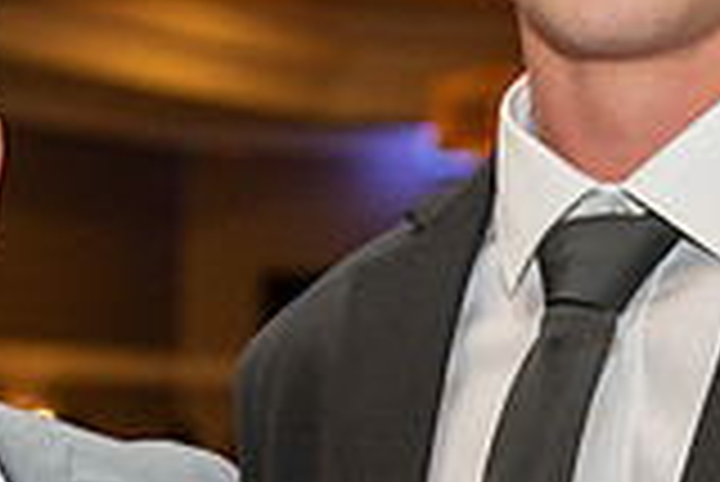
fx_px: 3984
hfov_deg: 10.3
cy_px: 236
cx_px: 554
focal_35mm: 199
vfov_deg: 6.9
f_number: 4
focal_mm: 55
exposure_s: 1/60
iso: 800
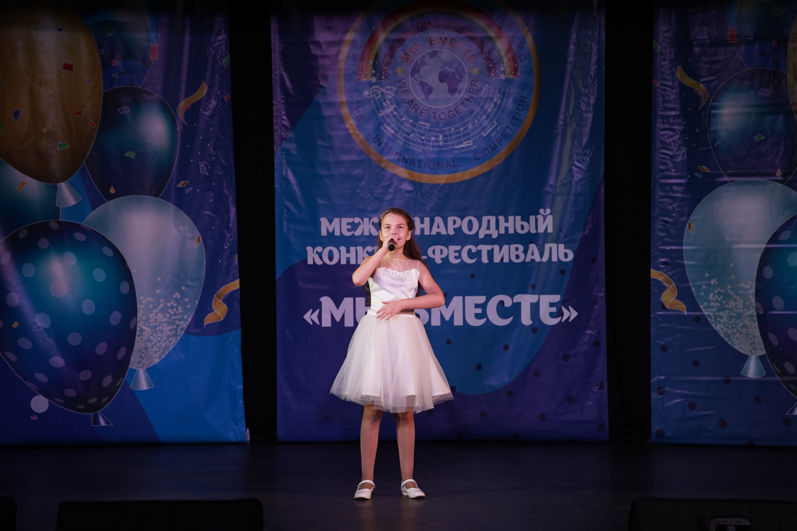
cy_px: 267
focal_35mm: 124
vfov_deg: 11.1
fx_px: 2745
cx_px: 398
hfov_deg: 16.5
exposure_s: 1/400
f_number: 4
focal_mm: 123
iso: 1600
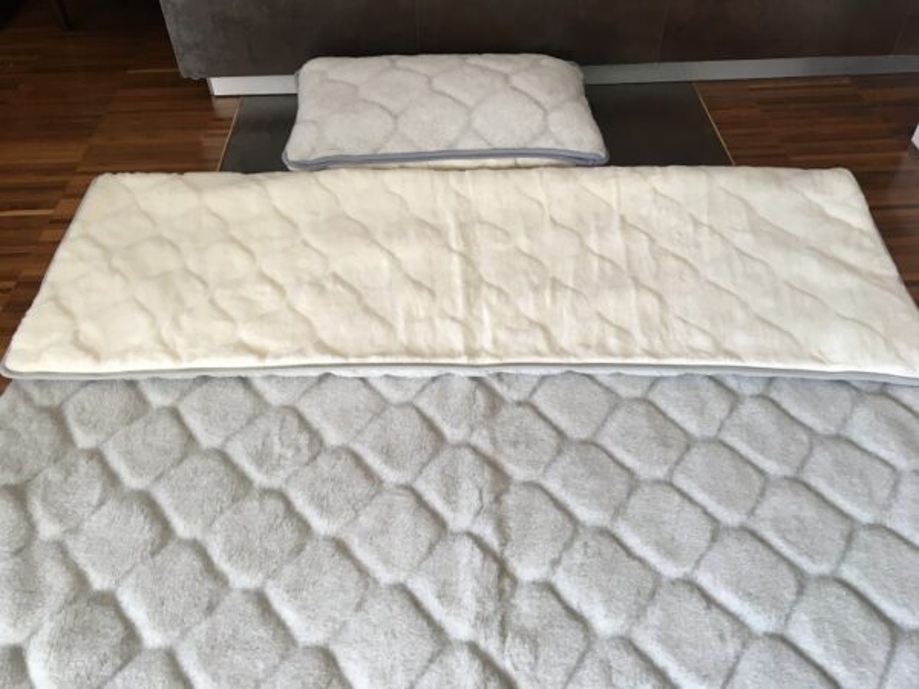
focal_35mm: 29
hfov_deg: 61.7
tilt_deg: -46.5
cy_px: 344
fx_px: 770
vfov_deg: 48.2
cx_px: 460
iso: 64
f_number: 2.2
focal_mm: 4.15
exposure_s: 1/33
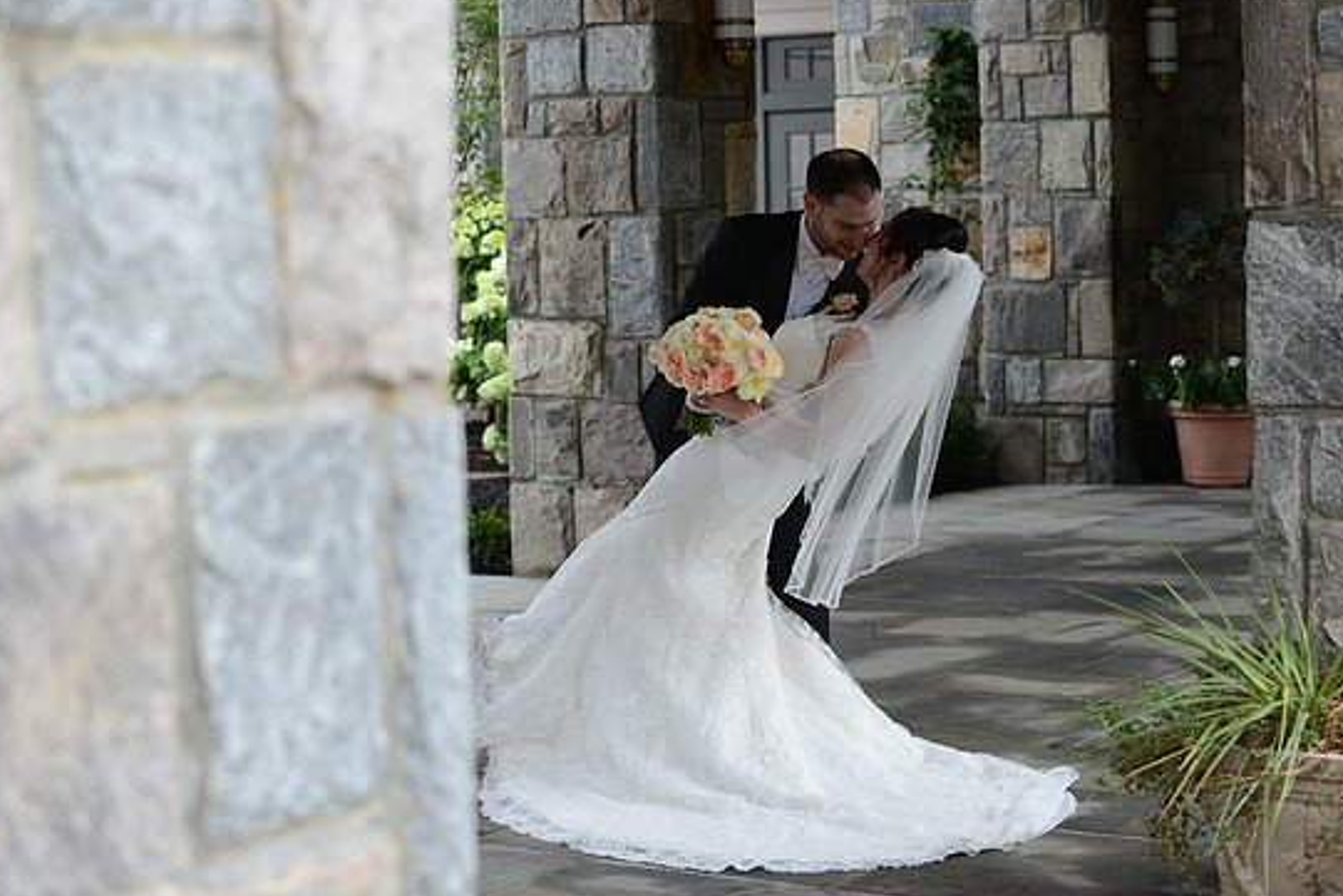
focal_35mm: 75
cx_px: 690
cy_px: 423
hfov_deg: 27.0
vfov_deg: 18.2
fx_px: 2798
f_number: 5
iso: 500
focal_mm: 70
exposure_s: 1/500
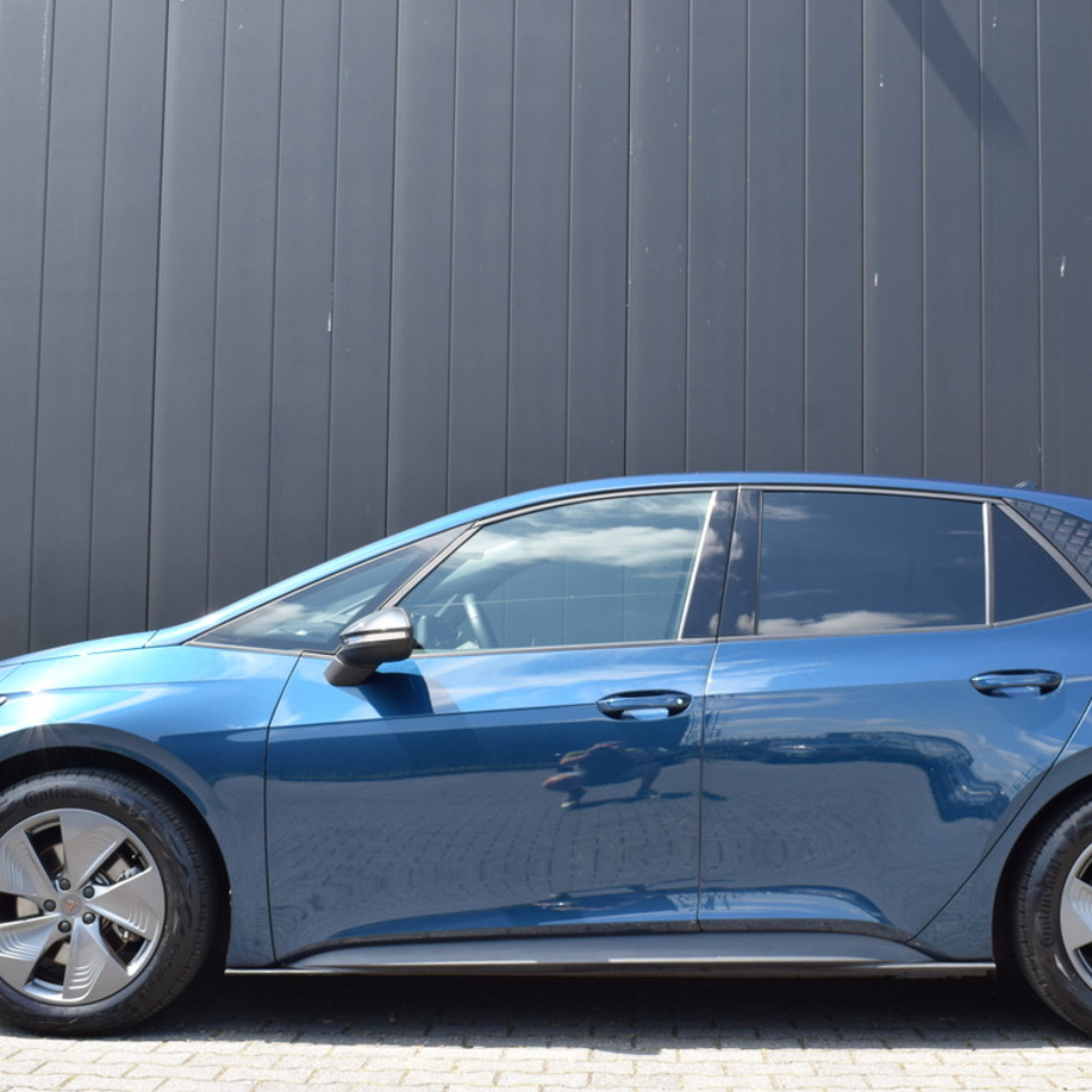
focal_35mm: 49
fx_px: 1736
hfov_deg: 34.9
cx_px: 609
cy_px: 548
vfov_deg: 34.9
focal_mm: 25
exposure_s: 1/250
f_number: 8
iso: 400
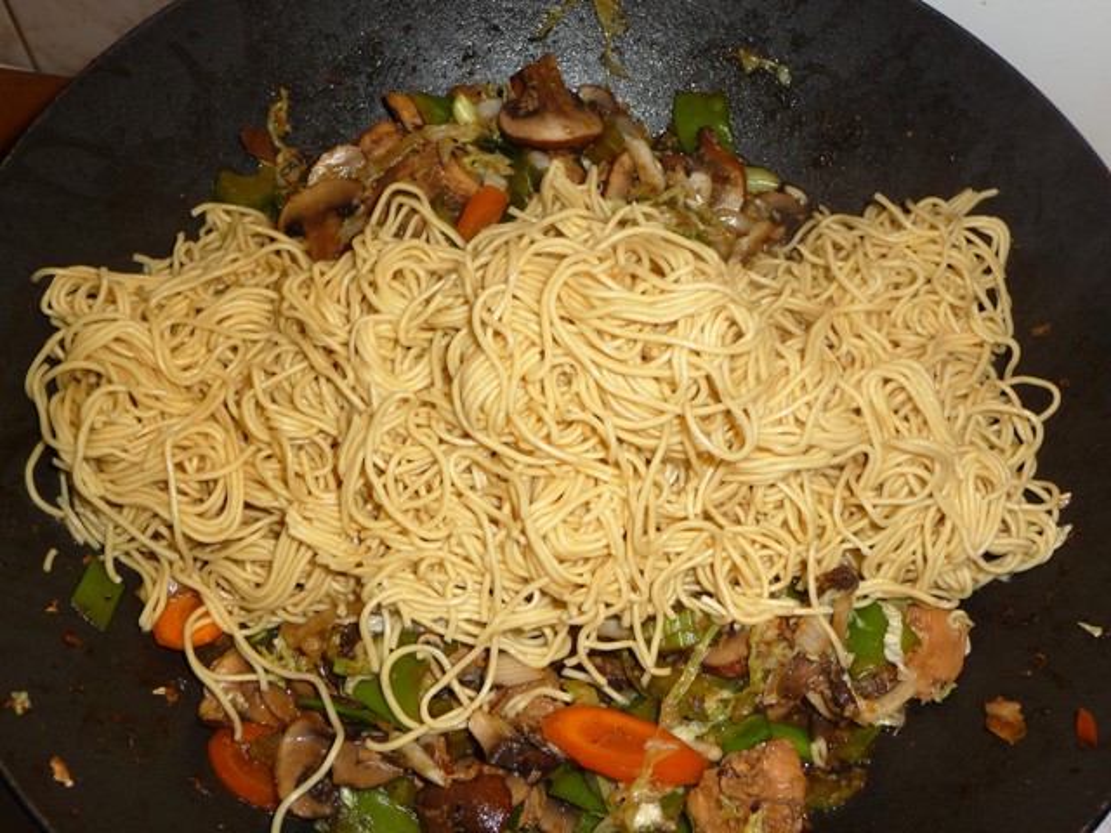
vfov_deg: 36.0
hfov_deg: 46.8
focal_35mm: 40
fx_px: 1284
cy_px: 416
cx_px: 556
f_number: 3.9
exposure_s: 1/30
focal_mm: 6.7
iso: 100
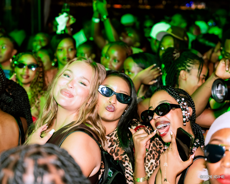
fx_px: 411
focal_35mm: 60
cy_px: 92
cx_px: 115
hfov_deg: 31.2
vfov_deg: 25.2
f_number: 2.8
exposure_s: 1/200
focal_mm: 53.7
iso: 640
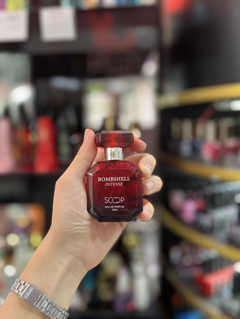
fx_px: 268
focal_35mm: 29
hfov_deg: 48.2
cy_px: 164
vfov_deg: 61.7
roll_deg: +2.3
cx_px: 108
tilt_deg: -7.5
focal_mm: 5.1
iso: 100
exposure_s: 1/50
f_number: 1.6
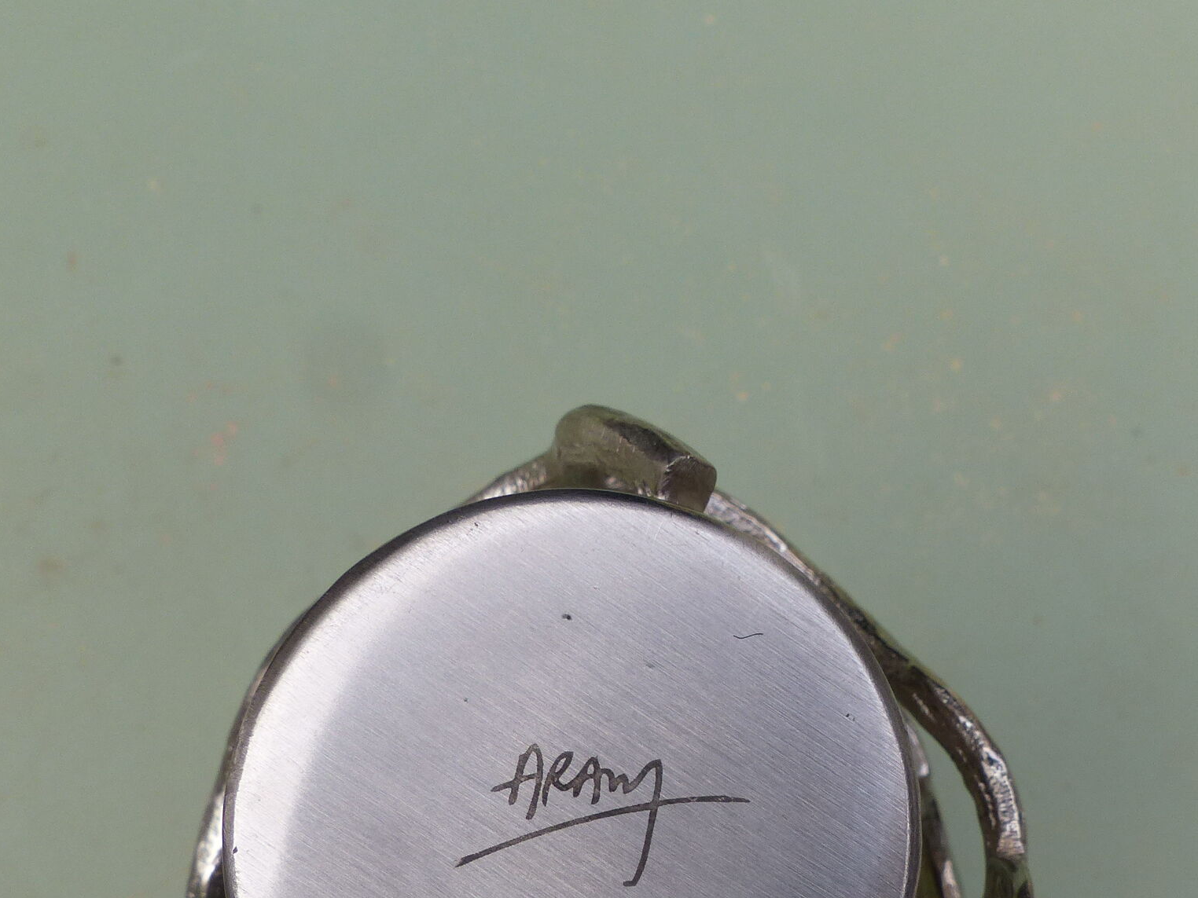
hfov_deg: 44.6
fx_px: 1454
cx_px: 701
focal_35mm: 42
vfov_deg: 33.2
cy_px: 735
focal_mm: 4.5
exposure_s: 1/320
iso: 100
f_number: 4
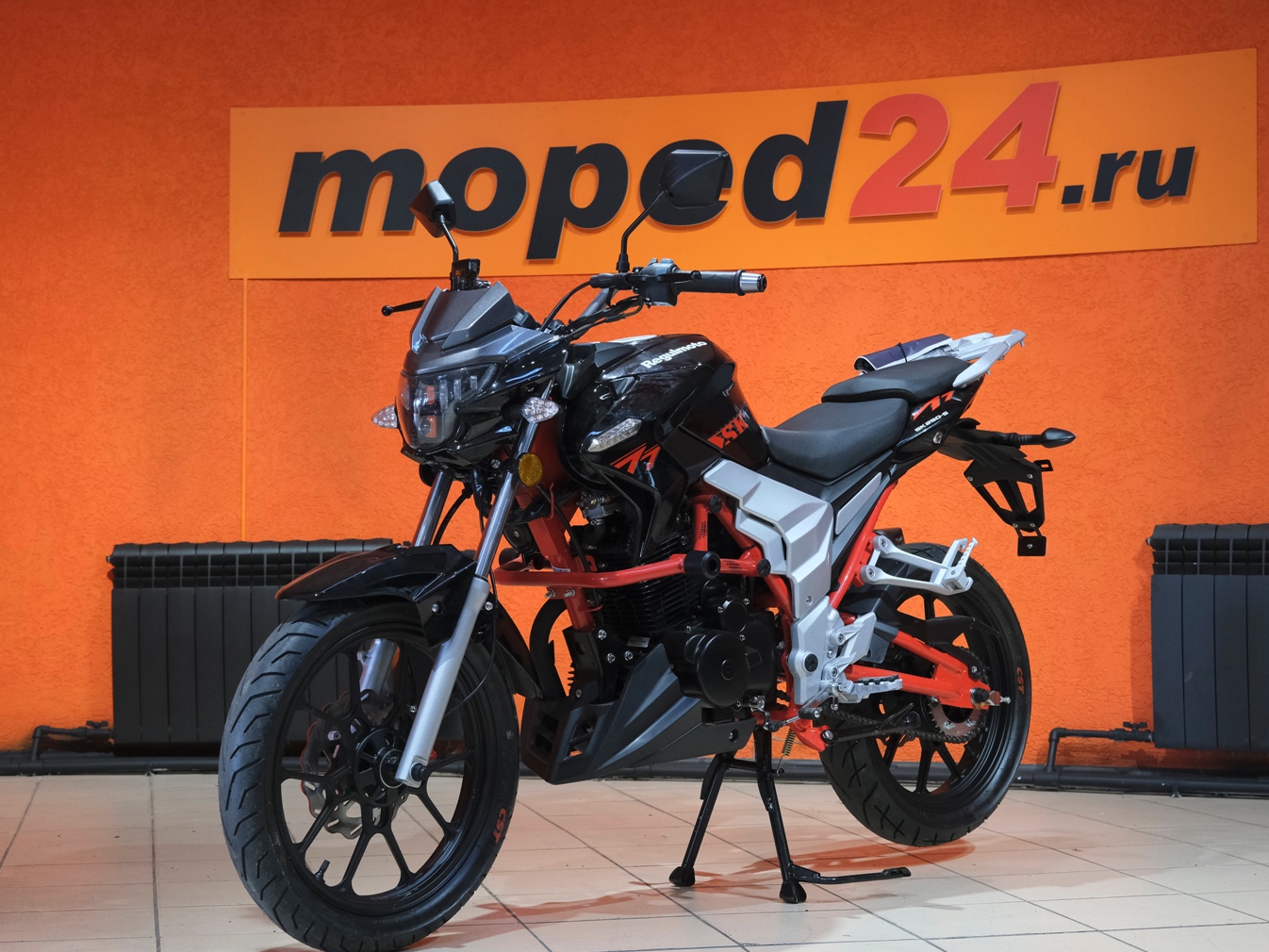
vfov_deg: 26.1
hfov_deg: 34.3
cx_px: 590
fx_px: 2053
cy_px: 490
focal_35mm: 56
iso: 1600
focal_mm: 32.5
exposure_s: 1/100
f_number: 4
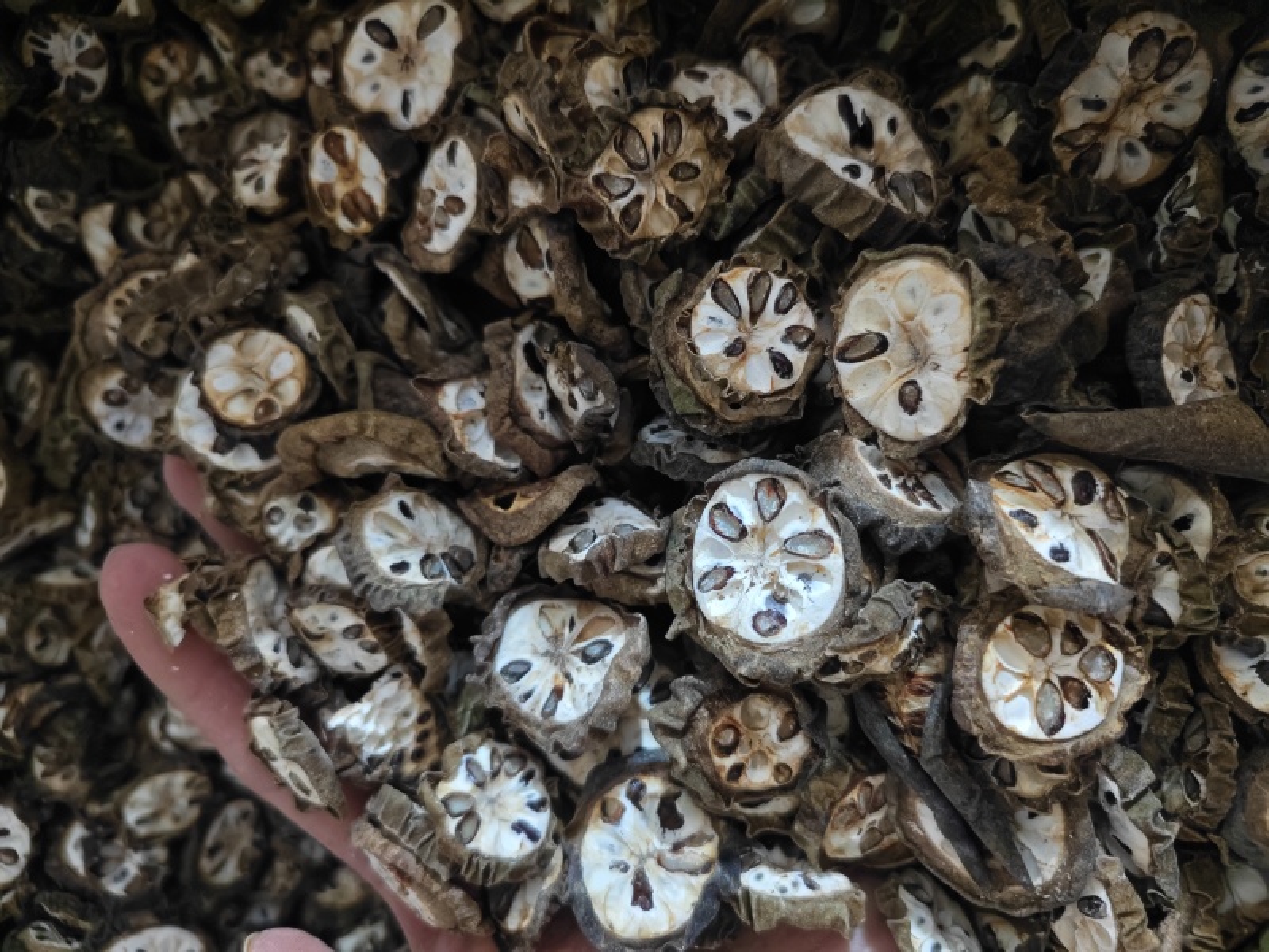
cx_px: 634
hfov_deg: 73.9
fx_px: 843
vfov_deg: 58.9
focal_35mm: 23
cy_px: 476
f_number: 1.88
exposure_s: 1/116
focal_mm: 5.56
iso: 15184
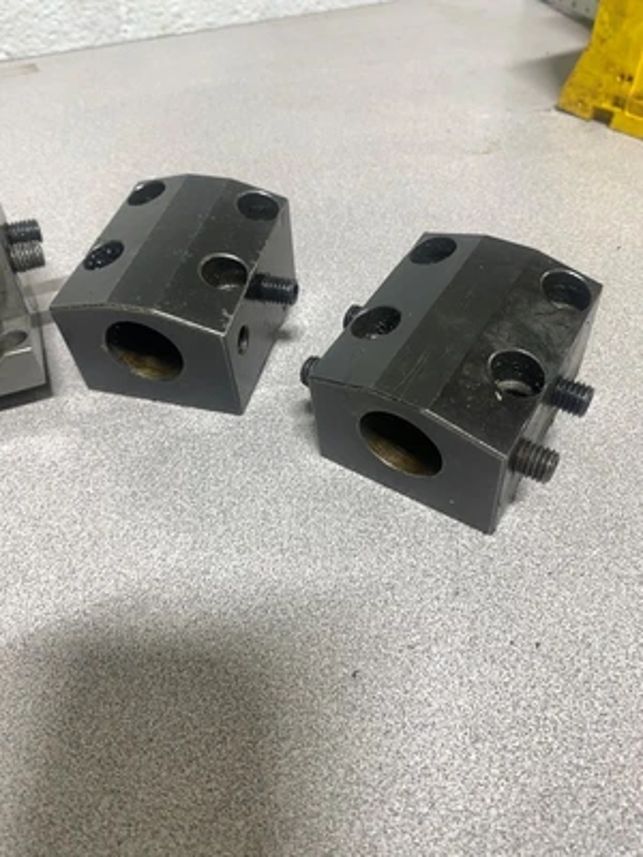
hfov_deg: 53.1
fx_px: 644
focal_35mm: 26
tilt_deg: -44.0
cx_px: 322
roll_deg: +2.7
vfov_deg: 67.3
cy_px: 428
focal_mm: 4.25
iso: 100
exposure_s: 1/60
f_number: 1.8
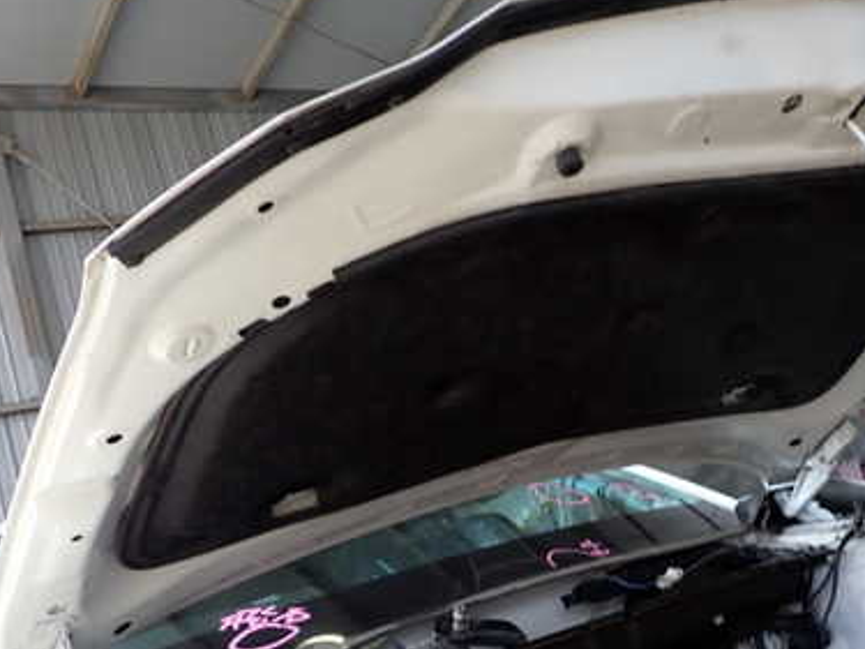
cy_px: 300
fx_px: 1199
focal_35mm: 48
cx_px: 544
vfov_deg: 30.2
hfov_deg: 39.4
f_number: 6.3
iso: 125
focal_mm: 5.4
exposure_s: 1/30
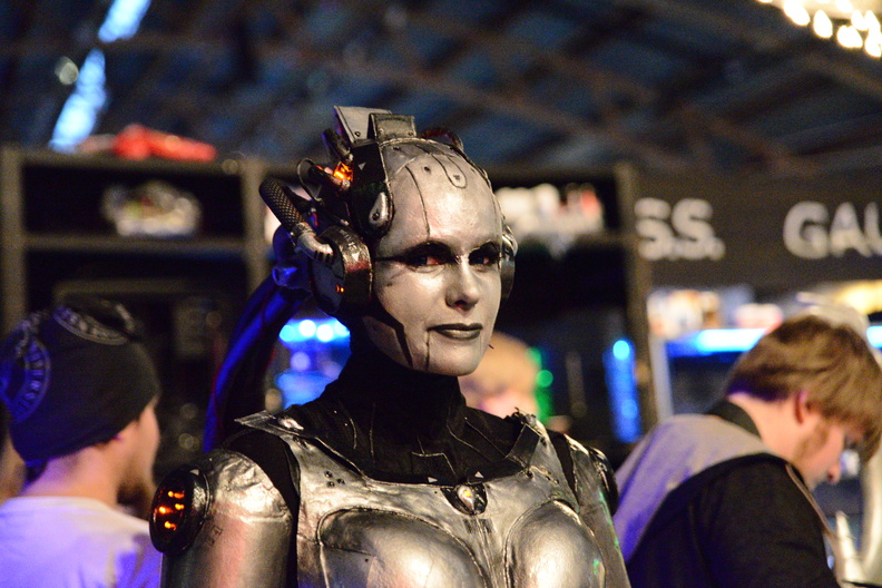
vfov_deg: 19.5
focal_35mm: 70
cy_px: 294
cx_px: 441
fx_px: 1715
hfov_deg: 28.8
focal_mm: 70
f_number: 2.8
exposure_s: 1/80
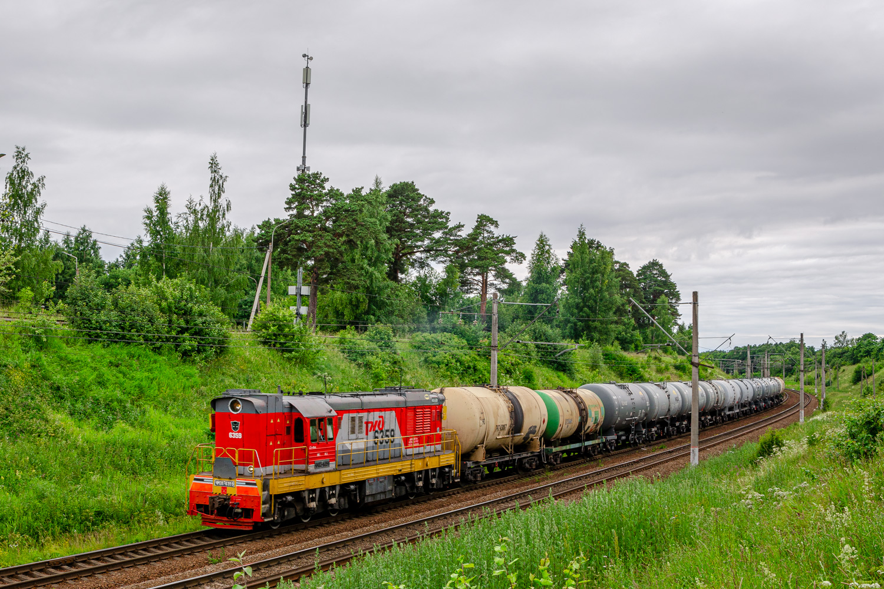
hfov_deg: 49.6
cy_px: 294
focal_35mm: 39
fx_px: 958
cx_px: 442
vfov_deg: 34.2
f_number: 9
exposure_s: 1/160
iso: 100
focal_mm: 26
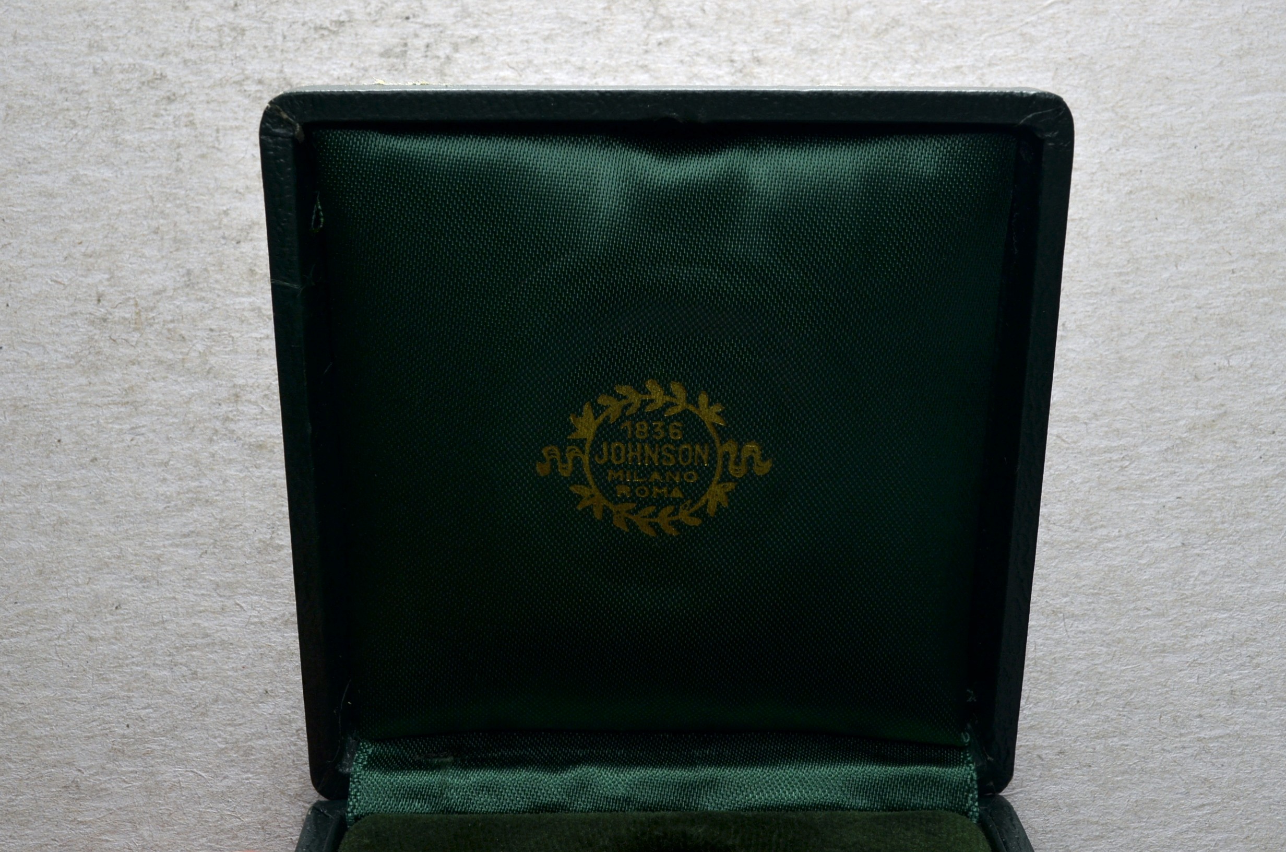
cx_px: 643
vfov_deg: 29.7
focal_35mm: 45
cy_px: 426
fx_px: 1604
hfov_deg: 43.7
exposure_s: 1/200
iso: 400
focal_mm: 30
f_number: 14
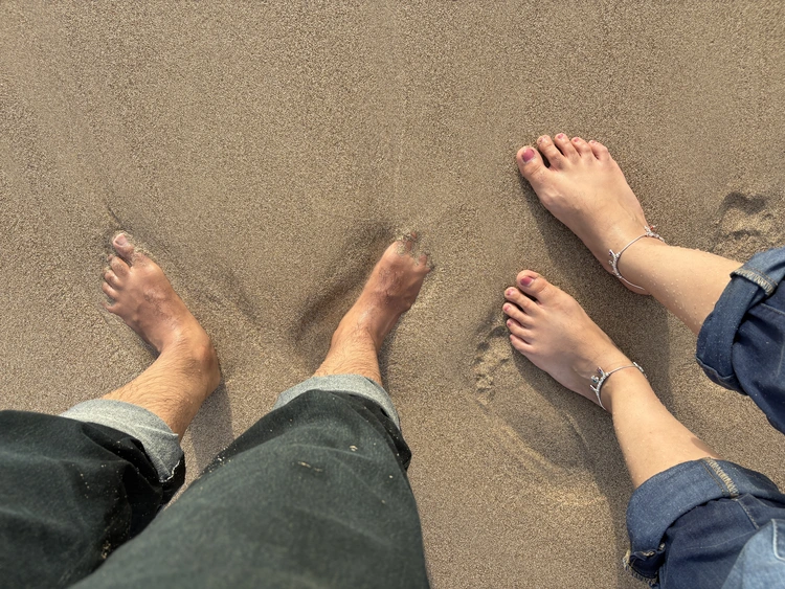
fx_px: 590
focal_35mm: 26
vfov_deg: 53.1
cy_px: 294
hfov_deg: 67.3
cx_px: 392
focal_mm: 5.96
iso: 50
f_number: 1.6
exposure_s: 1/1099
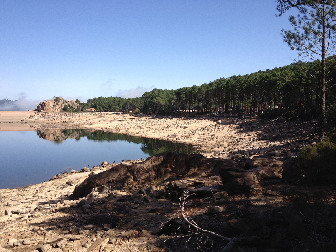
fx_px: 340
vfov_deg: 40.7
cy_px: 126
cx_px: 168
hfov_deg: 52.6
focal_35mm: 35
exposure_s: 1/1284
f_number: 2.4
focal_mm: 4.28
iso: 64
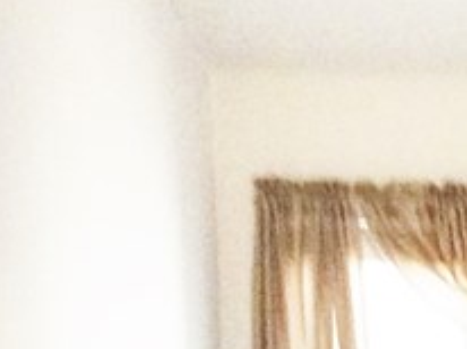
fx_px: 2143
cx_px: 1000
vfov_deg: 8.8
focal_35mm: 159
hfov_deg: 11.1
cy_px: 698
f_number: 2.4
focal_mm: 3.3
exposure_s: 1/24
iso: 200
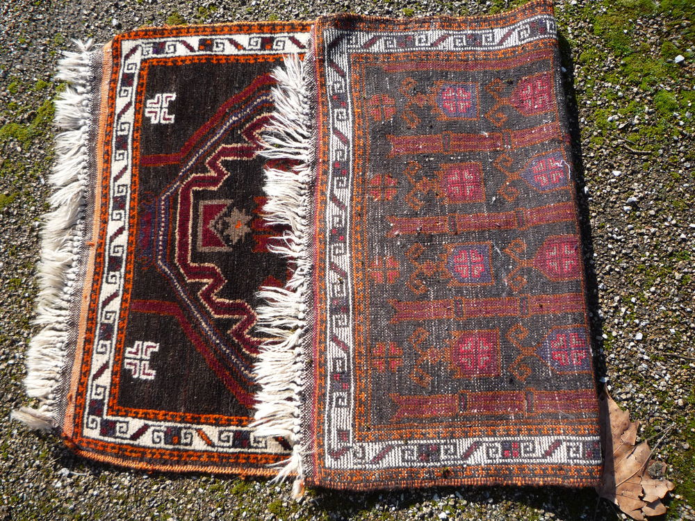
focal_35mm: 30
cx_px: 348
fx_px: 602
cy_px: 260
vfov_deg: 46.8
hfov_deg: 60.0
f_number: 4
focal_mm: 5.2
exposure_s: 1/320
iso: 100
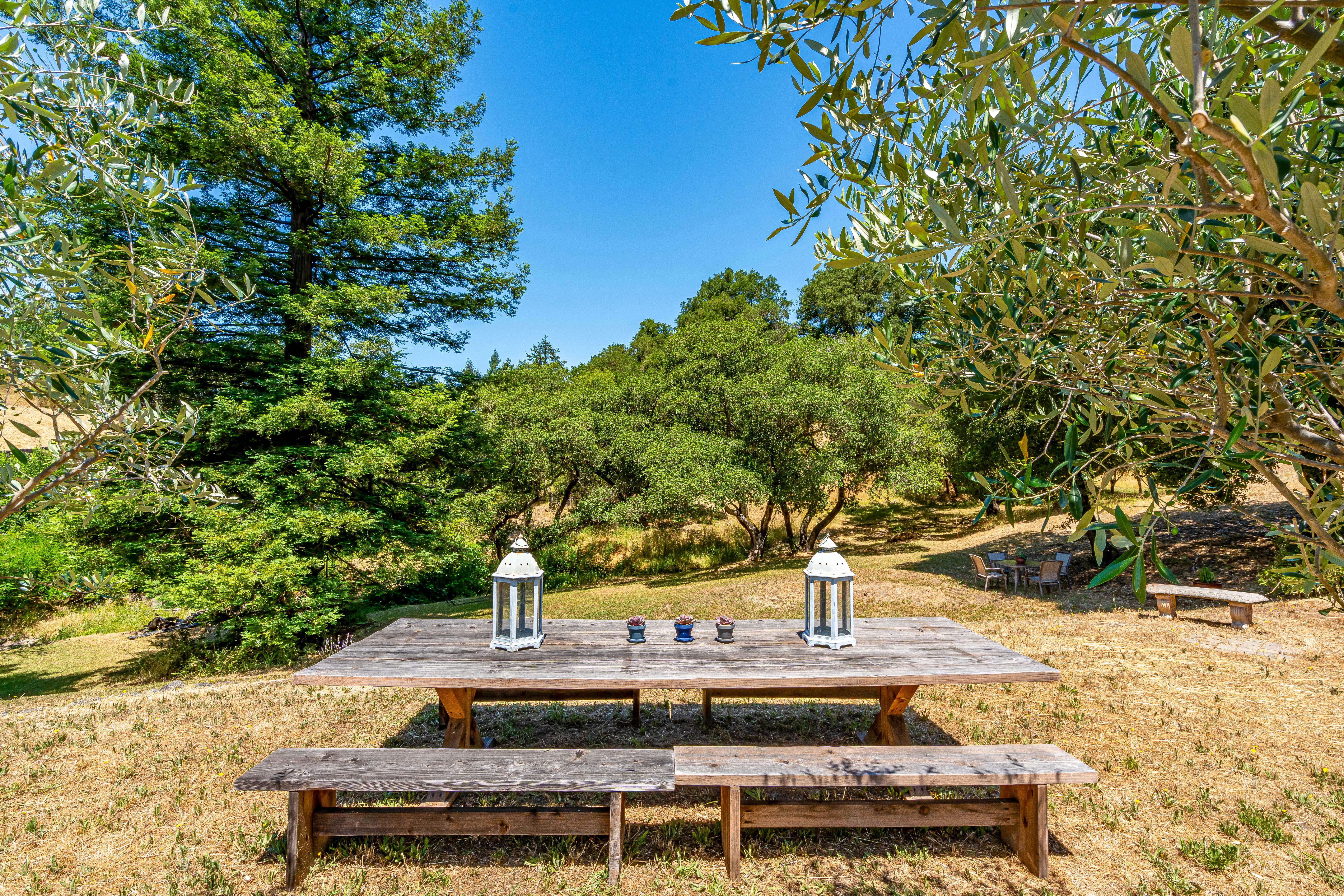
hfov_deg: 96.7
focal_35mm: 16
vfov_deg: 73.7
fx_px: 597
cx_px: 672
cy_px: 448
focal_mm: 16
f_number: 11
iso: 400
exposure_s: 1/320
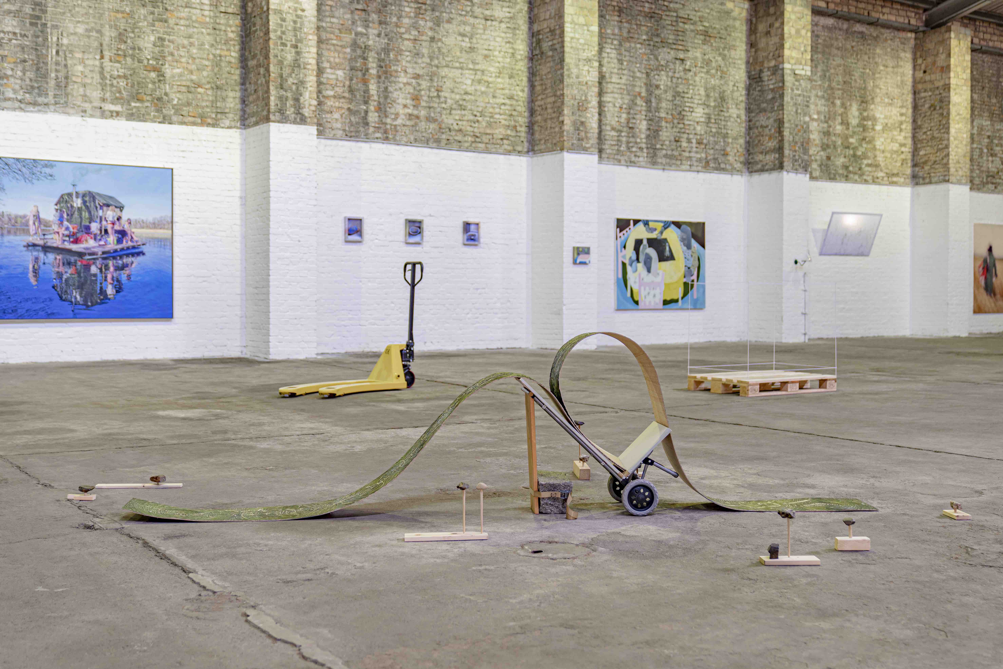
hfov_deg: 49.6
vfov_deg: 34.2
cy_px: 334
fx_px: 1086
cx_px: 502
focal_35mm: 39
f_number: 2.8
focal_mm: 39
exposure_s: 1/10
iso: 160
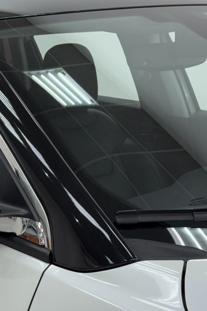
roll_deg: +1.8
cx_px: -57
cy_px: 175
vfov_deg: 21.7
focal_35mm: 94
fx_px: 811
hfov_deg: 14.0
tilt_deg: -11.0
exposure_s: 1/120
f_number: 1.78
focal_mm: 6.76
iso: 80
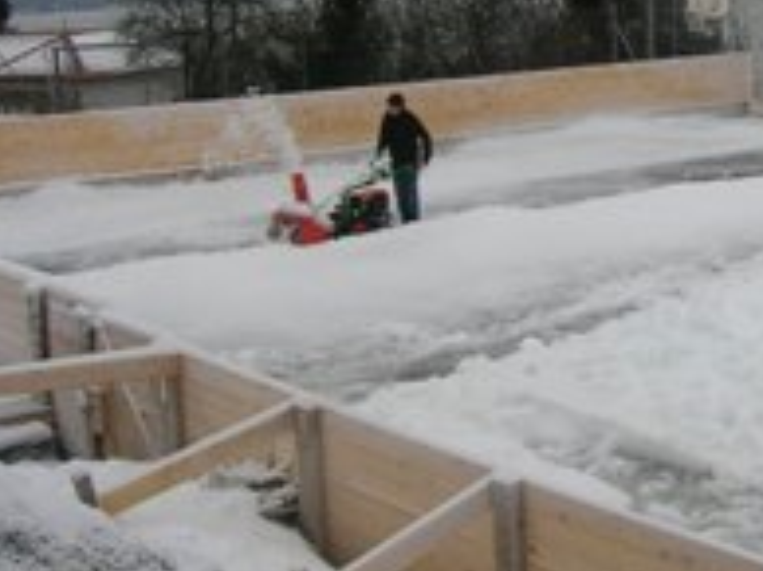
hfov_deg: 27.5
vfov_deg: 21.0
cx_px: 637
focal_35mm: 69
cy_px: 112
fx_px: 1519
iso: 50
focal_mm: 5.7
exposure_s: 1/81.1
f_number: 4.9
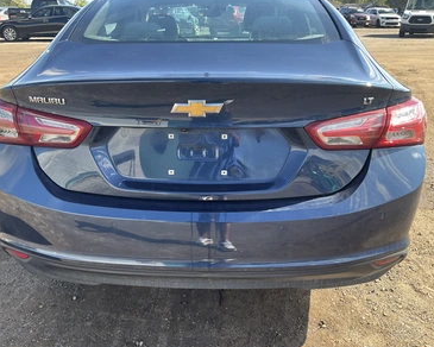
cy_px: 172
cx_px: 199
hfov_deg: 57.1
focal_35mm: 31
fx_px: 398
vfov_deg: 47.1
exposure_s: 1/200
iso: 20
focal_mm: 3
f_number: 1.8
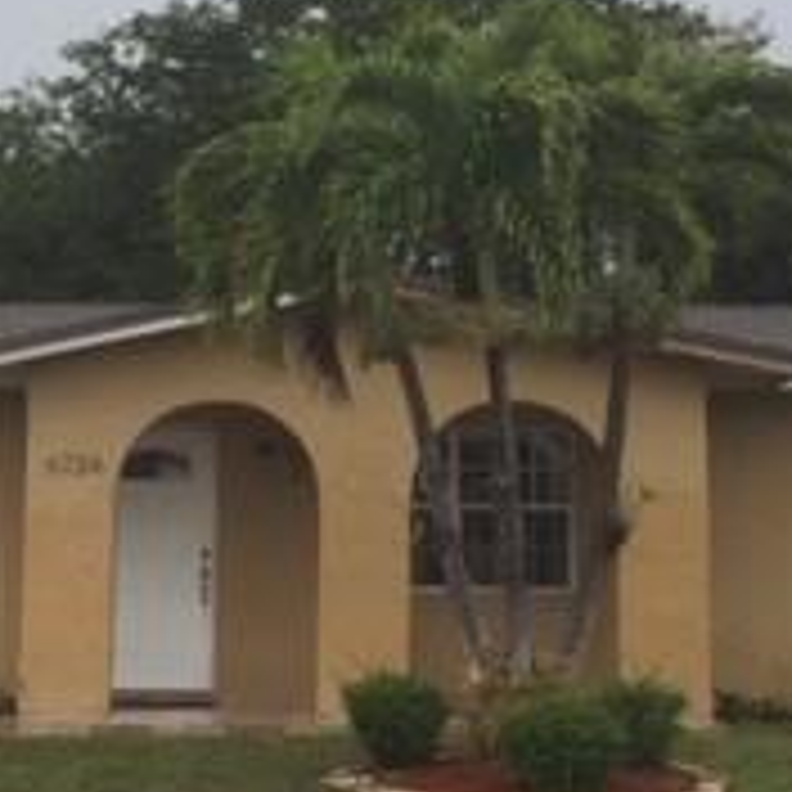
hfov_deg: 18.7
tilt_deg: +7.2
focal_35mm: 93
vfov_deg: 18.6
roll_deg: -1.9
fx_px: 2407
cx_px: 320
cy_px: 292
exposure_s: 1/1412
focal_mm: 4.15
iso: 32
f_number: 2.2
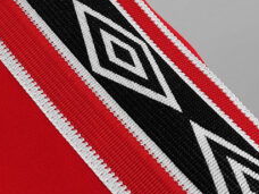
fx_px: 808
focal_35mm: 108
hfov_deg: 17.2
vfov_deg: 13.7
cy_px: 75
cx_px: -68
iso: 200
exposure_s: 1/120
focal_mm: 5.58
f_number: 1.8
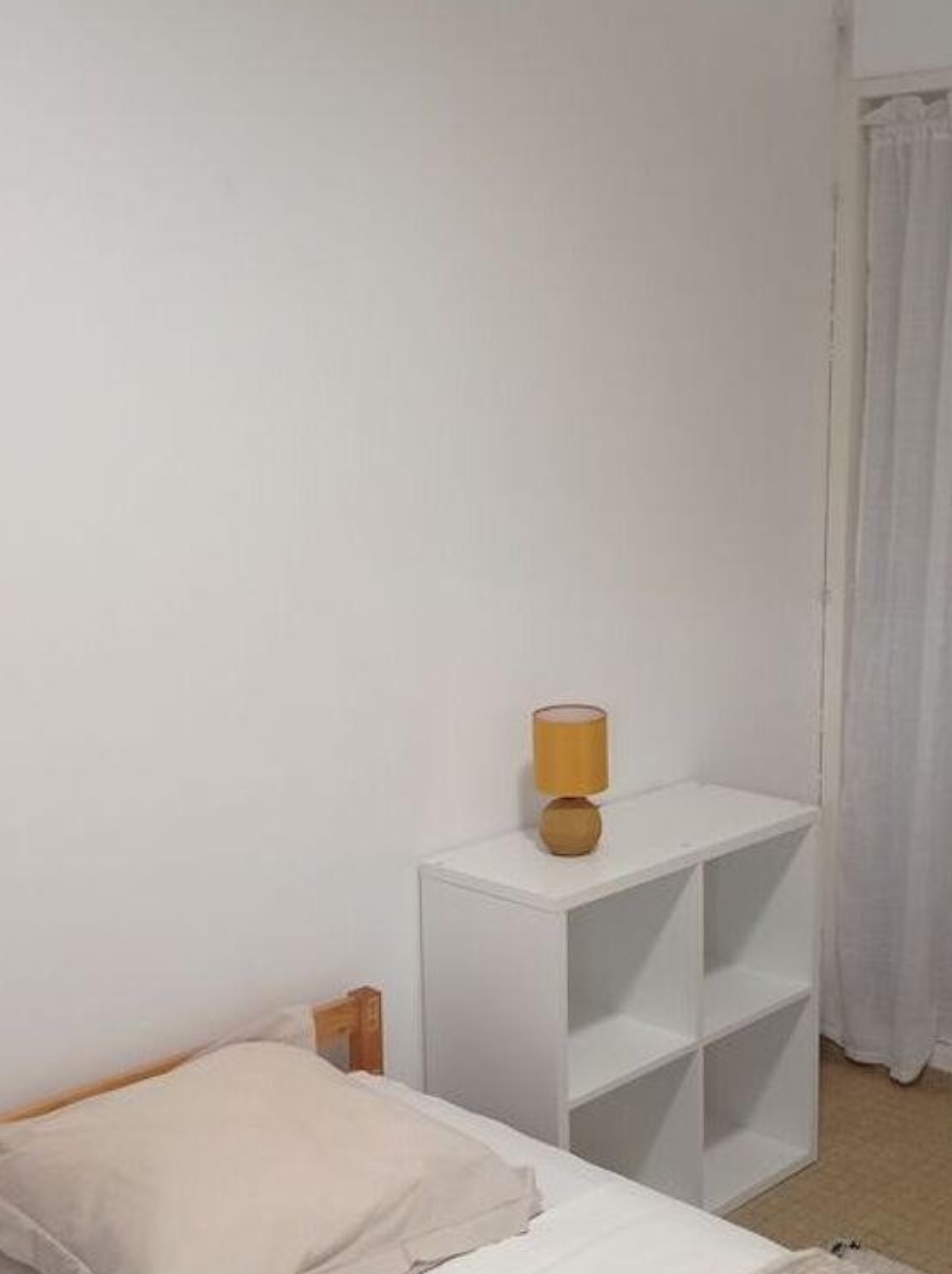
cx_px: 677
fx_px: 1837
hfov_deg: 28.7
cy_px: 715
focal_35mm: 50
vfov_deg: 38.2
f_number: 1.79
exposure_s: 1/33.3
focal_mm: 4.74
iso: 188
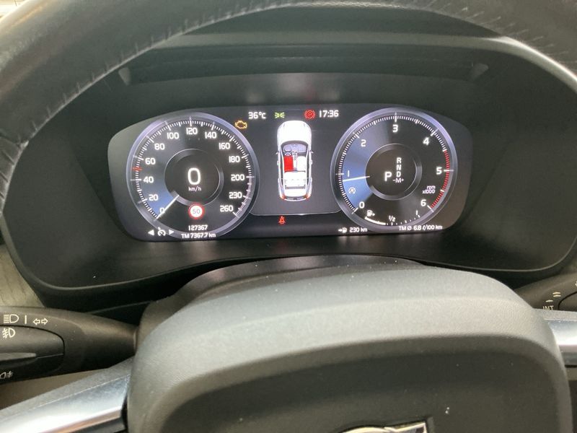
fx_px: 467
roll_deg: +0.0
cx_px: 288
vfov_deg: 49.7
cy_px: 216
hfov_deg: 63.4
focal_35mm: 28
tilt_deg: -29.5
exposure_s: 1/50
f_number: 1.8
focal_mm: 3
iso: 250
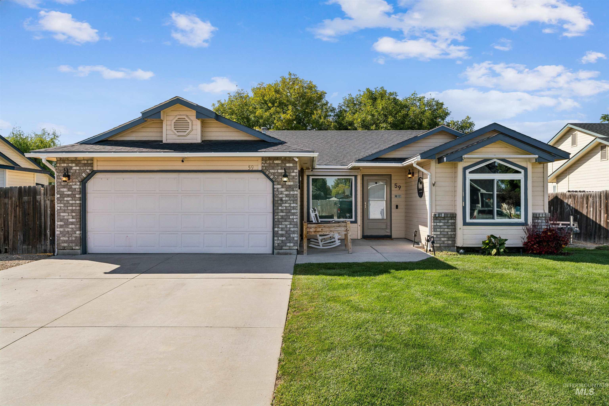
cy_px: 203
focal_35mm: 24
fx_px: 406
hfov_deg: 73.7
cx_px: 304
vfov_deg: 53.1
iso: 400
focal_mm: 24
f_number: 13
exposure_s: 1/250
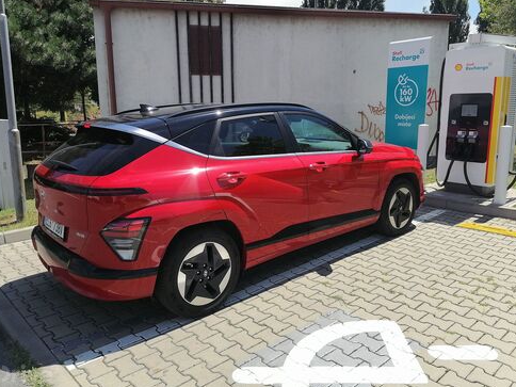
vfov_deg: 48.2
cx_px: 262
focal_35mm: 29
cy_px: 182
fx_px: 432
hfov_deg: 61.7
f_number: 1.8
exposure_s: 1/1600
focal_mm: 5.3
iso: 50
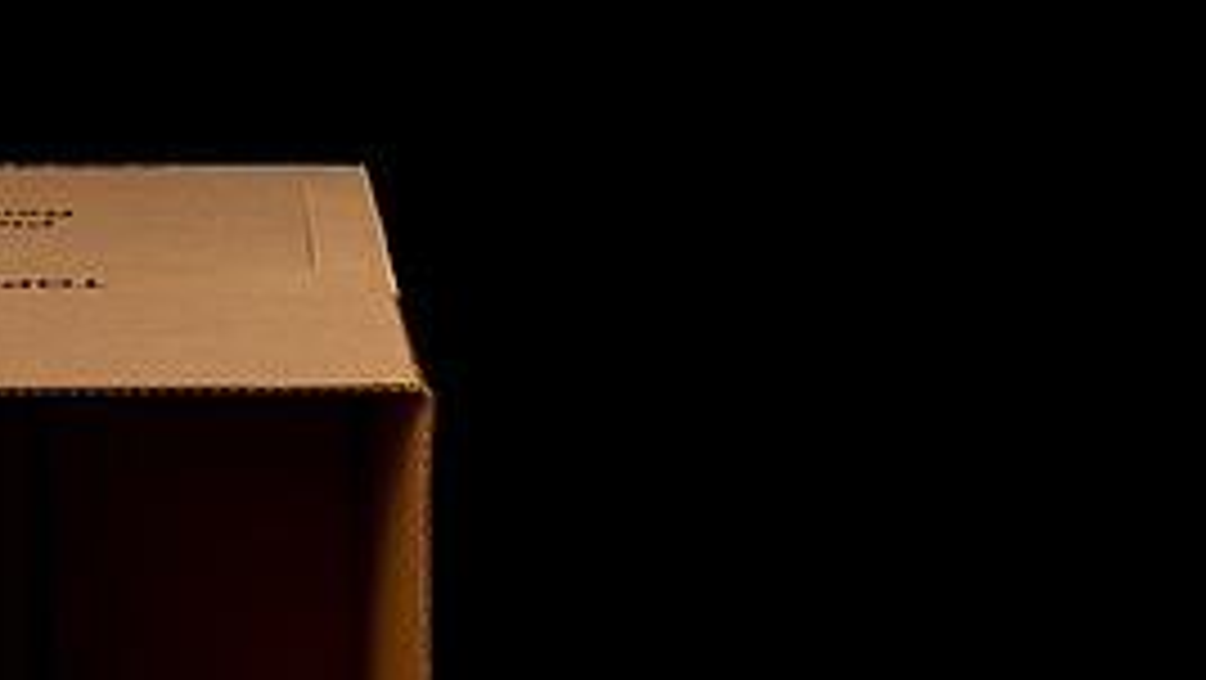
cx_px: -27
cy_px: 655
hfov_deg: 20.2
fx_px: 3263
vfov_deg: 11.8
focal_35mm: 102
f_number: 8
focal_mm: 45
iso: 160
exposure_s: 1/125
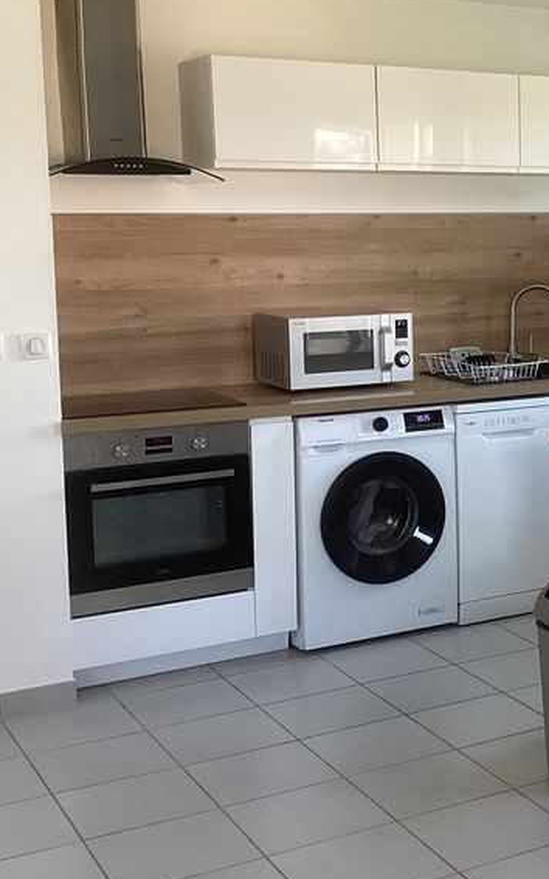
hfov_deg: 21.1
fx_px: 1390
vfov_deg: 35.1
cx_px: 625
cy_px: 375
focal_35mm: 58
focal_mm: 3.3
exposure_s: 1/60
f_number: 2.4
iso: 64
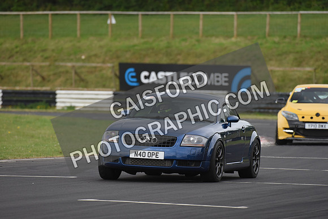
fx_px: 3645
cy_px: 110
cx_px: 164
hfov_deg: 5.2
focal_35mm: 400
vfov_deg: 3.4
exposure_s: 1/1000
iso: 1600
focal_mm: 400
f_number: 5.6
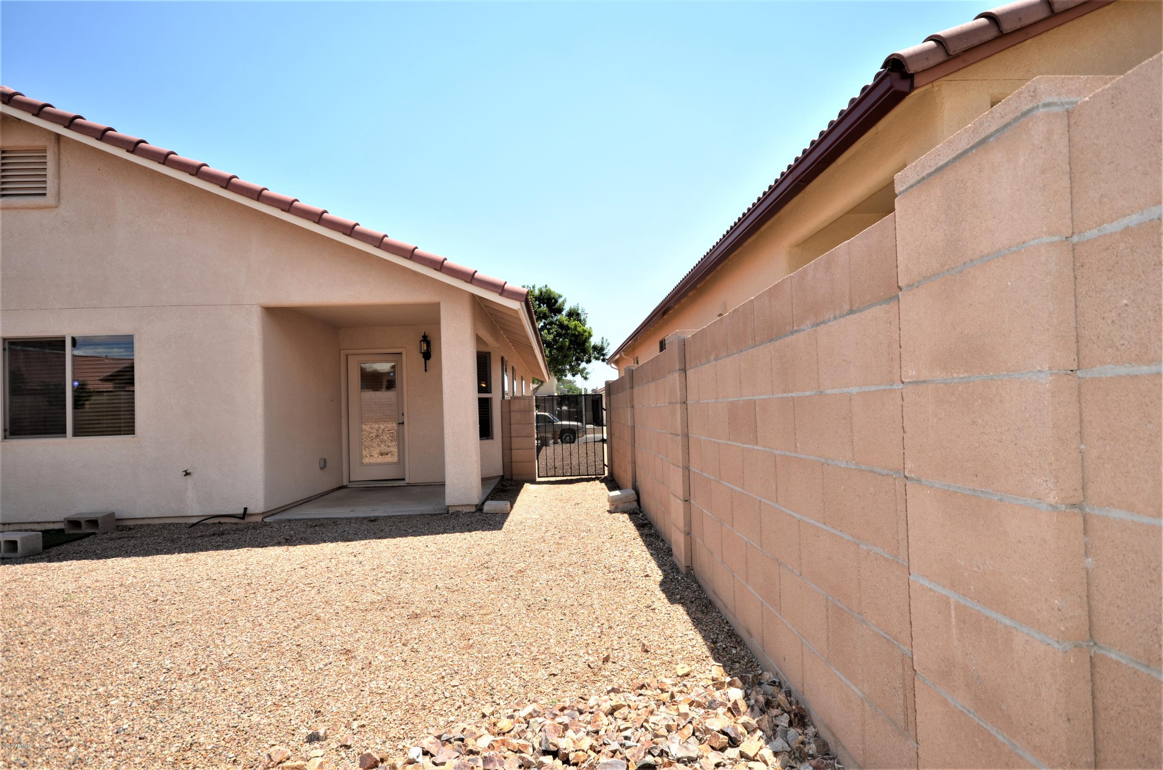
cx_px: 582
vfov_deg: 67.1
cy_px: 385
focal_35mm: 18
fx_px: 580
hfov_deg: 90.1
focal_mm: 12
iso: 100
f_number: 8
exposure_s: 1/250
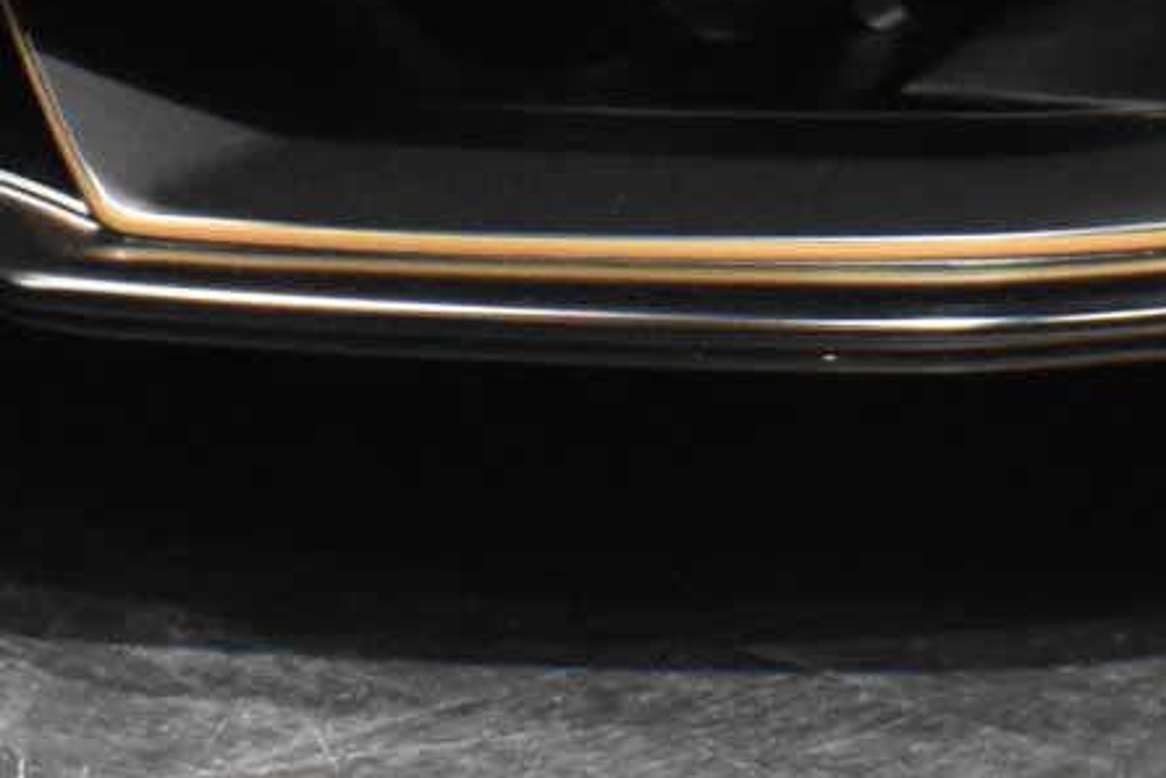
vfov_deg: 6.1
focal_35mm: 216
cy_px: -1217
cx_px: 2054
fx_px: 6994
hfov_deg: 9.1
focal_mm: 25
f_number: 8
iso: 3200
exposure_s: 1/40
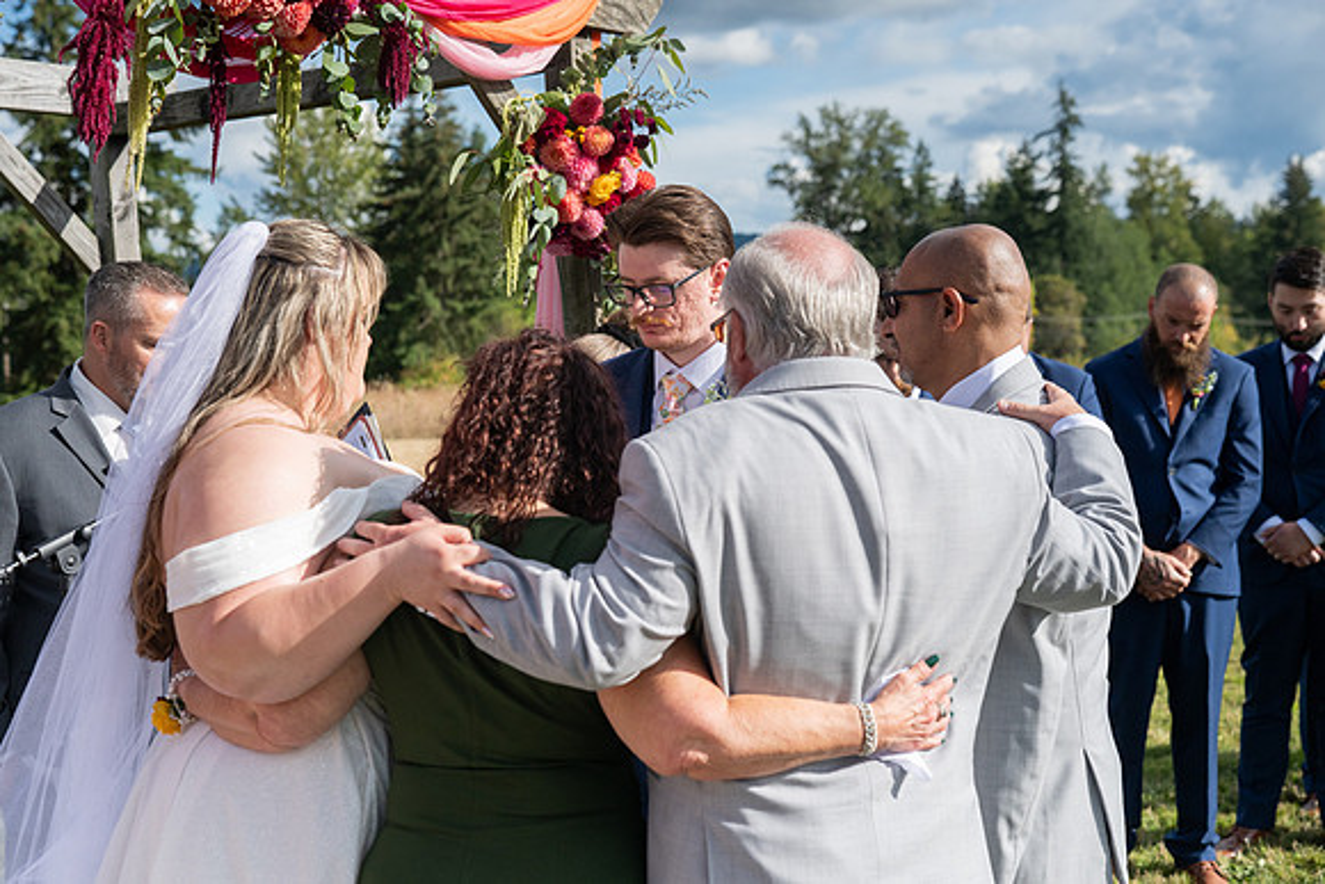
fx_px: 1804
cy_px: 442
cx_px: 662
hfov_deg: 40.3
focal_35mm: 49
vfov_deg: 27.5
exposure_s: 1/5000
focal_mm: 49
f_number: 4.5
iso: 400
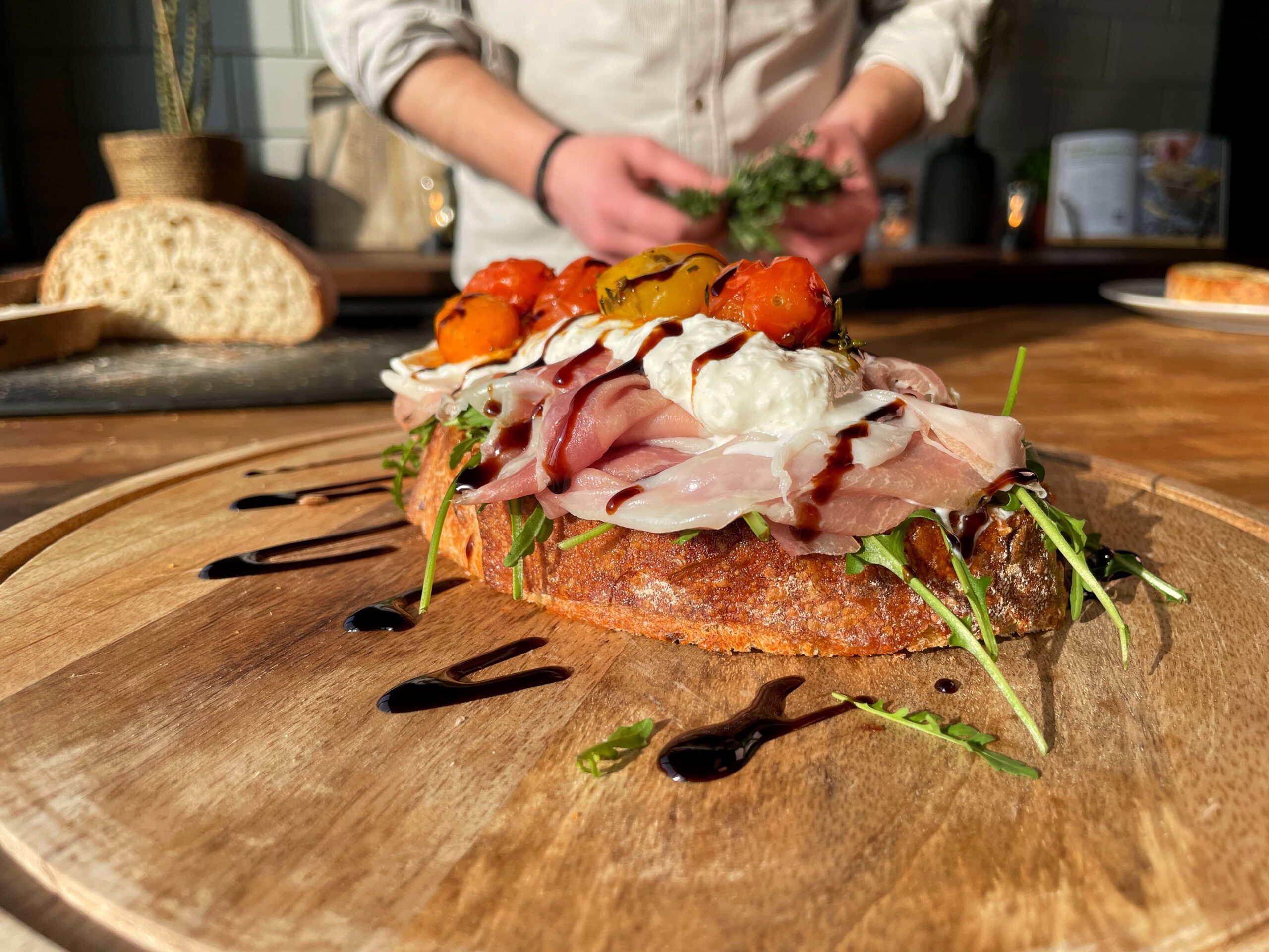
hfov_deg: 67.3
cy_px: 476
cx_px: 634
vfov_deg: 53.1
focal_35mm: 26
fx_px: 953
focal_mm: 4.2
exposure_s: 1/1984
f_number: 1.6
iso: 32
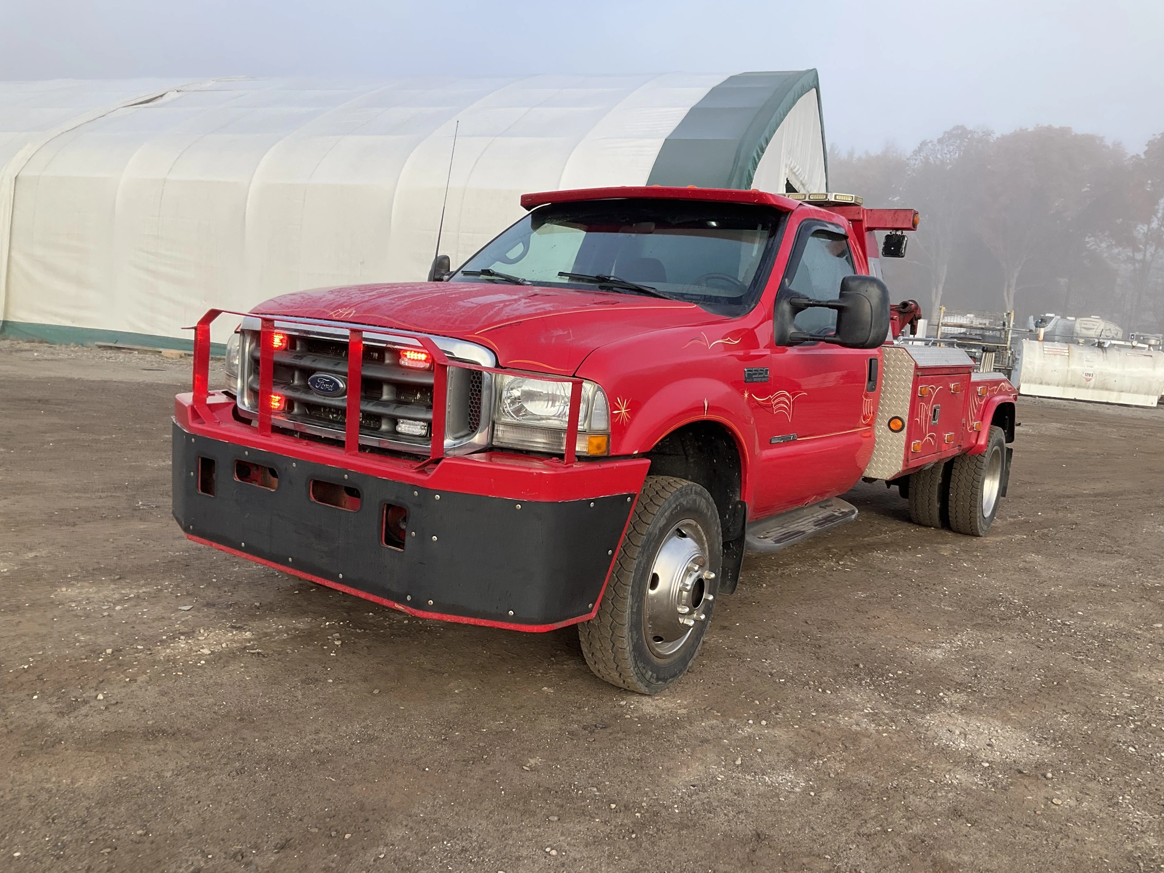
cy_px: 436
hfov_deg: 61.7
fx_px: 975
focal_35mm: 29
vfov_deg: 48.2
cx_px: 582
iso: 25
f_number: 1.8
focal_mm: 3
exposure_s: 1/635
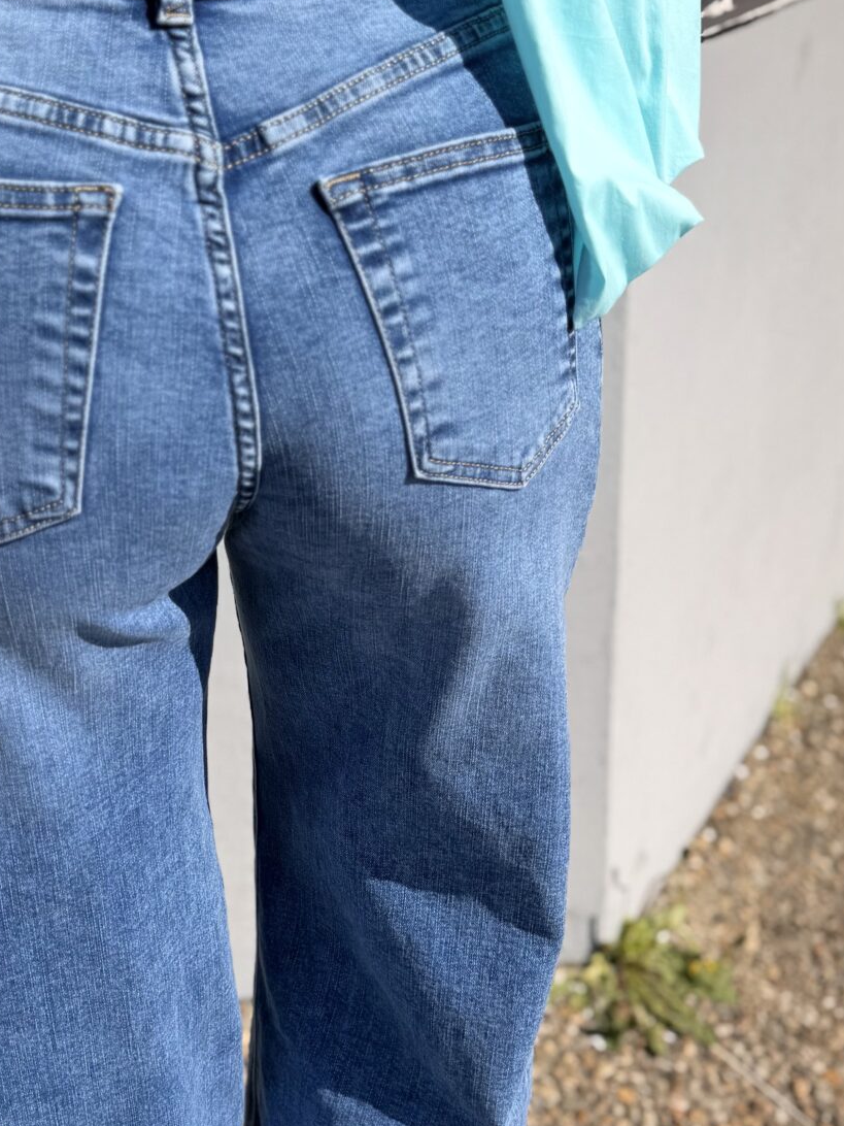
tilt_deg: -27.5
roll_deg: -0.3
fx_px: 1463
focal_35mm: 45
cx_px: 200
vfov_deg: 42.1
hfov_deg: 31.5
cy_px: 528
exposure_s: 1/6711
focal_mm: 6.76
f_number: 1.78
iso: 80
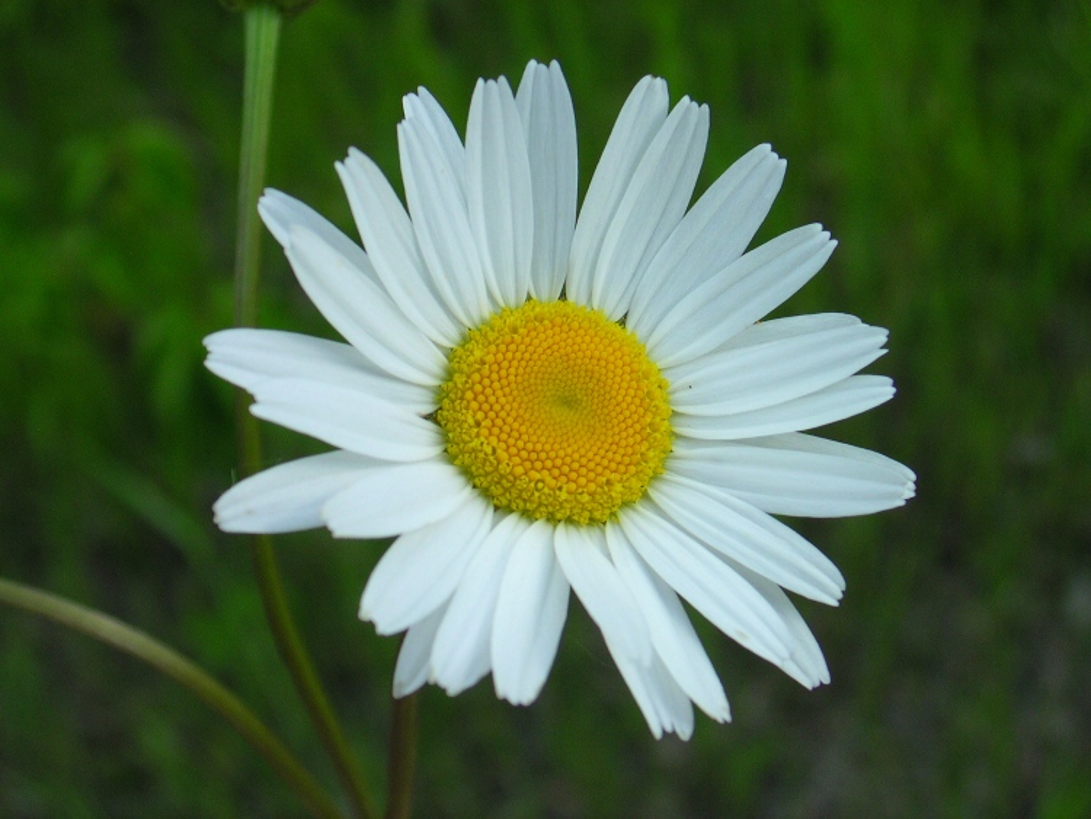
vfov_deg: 22.9
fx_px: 2018
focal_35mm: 64
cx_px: 546
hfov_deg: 30.3
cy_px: 410
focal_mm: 9.7
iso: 100
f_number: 3.5
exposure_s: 1/344
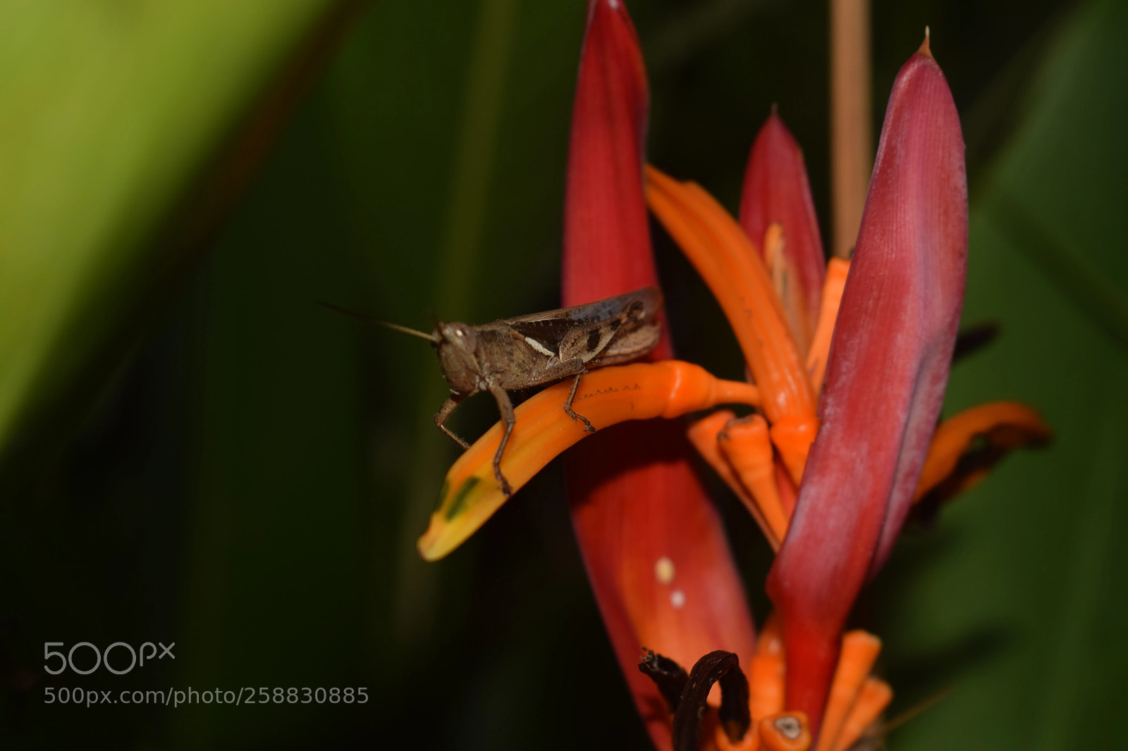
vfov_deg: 16.5
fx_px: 2584
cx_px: 564
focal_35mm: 82
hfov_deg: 24.6
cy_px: 376
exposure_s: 1/60
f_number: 8
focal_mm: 55
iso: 100
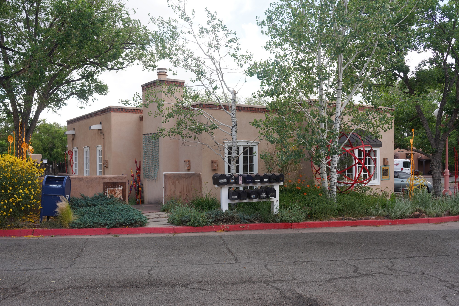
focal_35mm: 32
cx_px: 230
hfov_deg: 58.7
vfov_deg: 41.1
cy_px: 153
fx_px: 408
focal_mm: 32
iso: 100
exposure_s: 1/100
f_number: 6.3
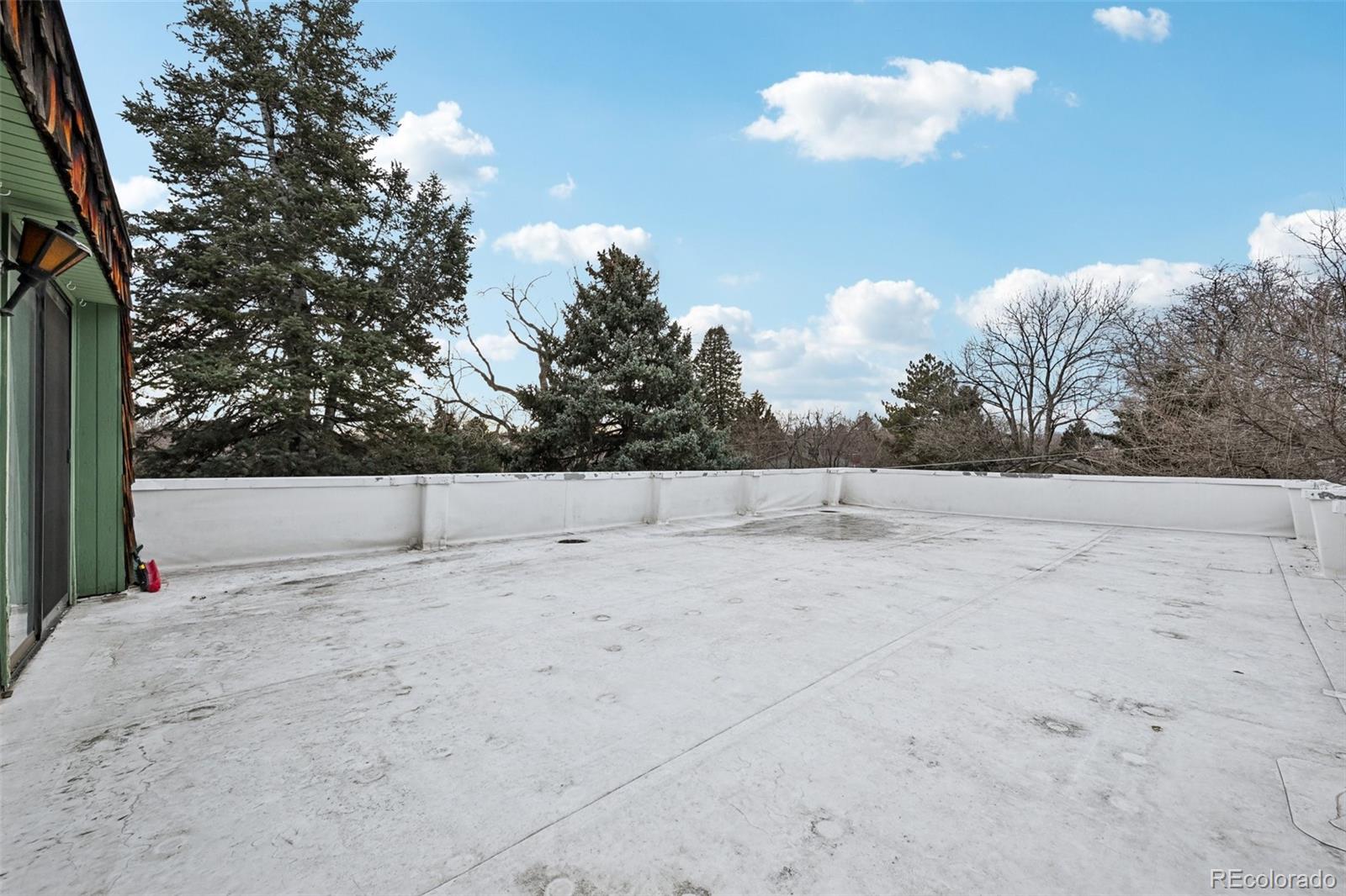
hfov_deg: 104.3
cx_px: 673
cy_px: 448
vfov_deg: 81.2
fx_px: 523
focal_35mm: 14
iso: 400
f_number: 11
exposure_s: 1/6
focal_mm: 14
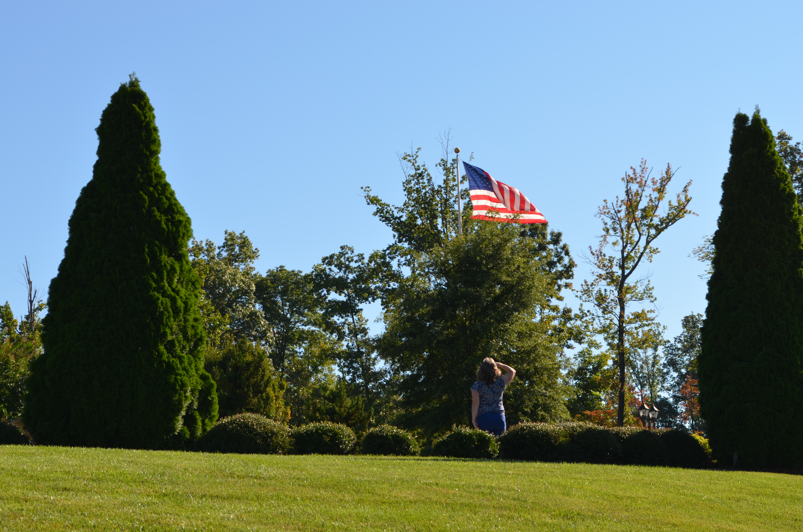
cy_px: 266
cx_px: 402
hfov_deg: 24.7
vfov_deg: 16.5
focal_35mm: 82
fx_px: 1836
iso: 100
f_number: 9
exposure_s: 1/200
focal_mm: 55
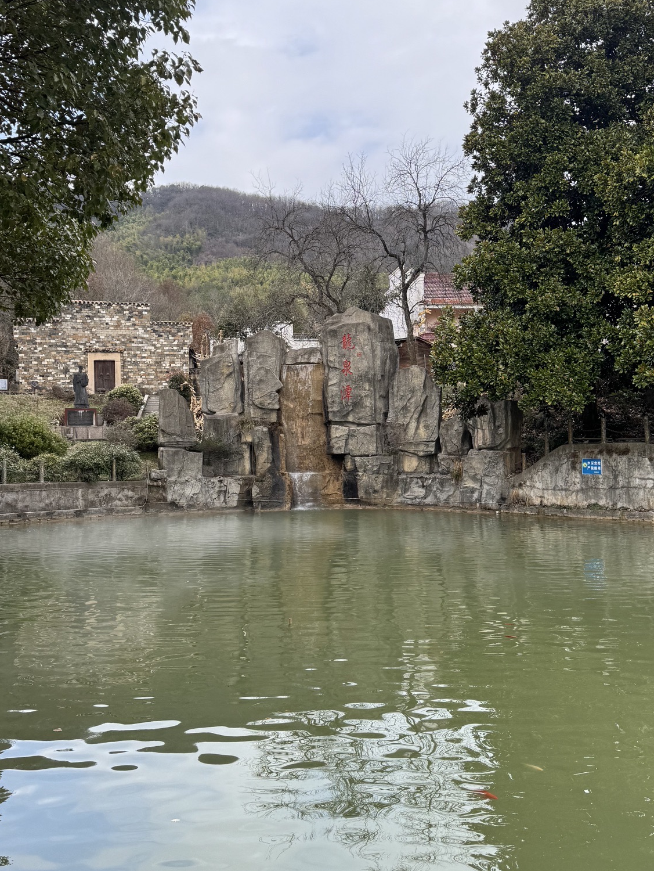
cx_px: 349
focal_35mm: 32
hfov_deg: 44.2
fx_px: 805
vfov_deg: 56.8
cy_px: 442
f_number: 1.78
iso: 80
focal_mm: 6.86
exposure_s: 1/900
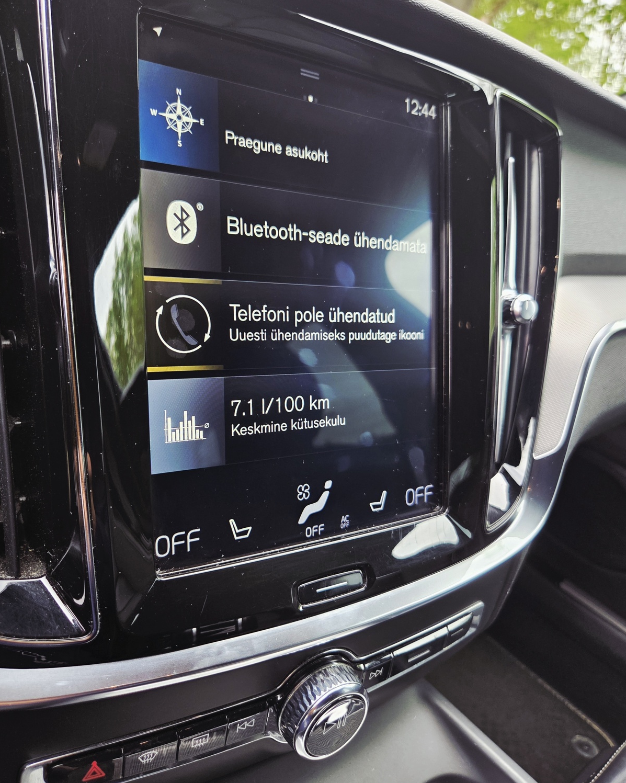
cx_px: 313
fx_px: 556
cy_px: 385
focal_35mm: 24
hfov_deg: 58.8
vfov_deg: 70.3
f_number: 1.8
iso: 160
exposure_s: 1/182
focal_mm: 5.4
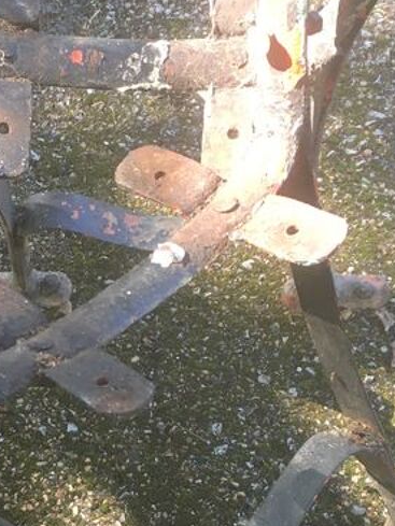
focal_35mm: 79
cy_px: 386
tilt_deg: -55.5
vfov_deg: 24.5
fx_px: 1201
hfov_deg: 18.5
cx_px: 95
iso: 32
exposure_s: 1/33
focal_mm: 4.15
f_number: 2.2
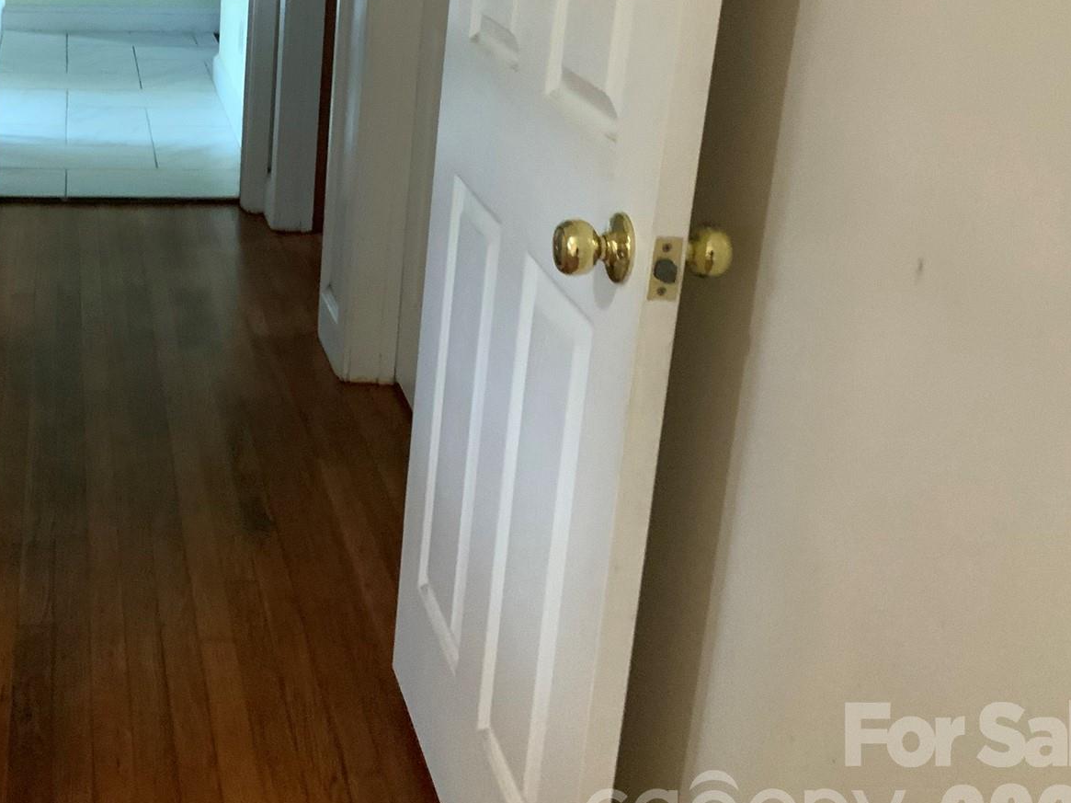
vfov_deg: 28.0
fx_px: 1577
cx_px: 197
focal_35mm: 51
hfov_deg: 36.1
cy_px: 177
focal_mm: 3
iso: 250
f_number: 1.8
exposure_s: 1/40
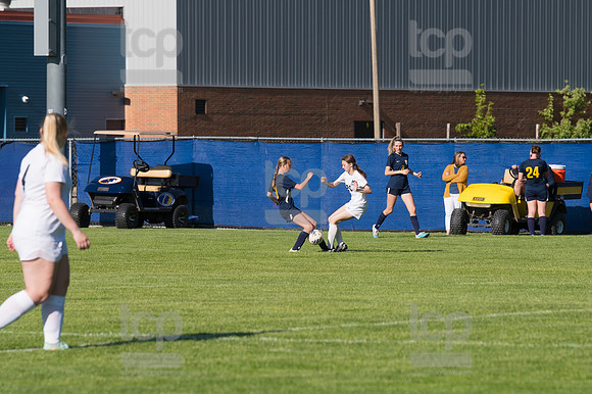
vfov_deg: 4.6
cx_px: 296
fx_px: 4930
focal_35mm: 300
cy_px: 197
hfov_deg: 6.9
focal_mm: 200
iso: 250
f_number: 5.6
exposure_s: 1/1600
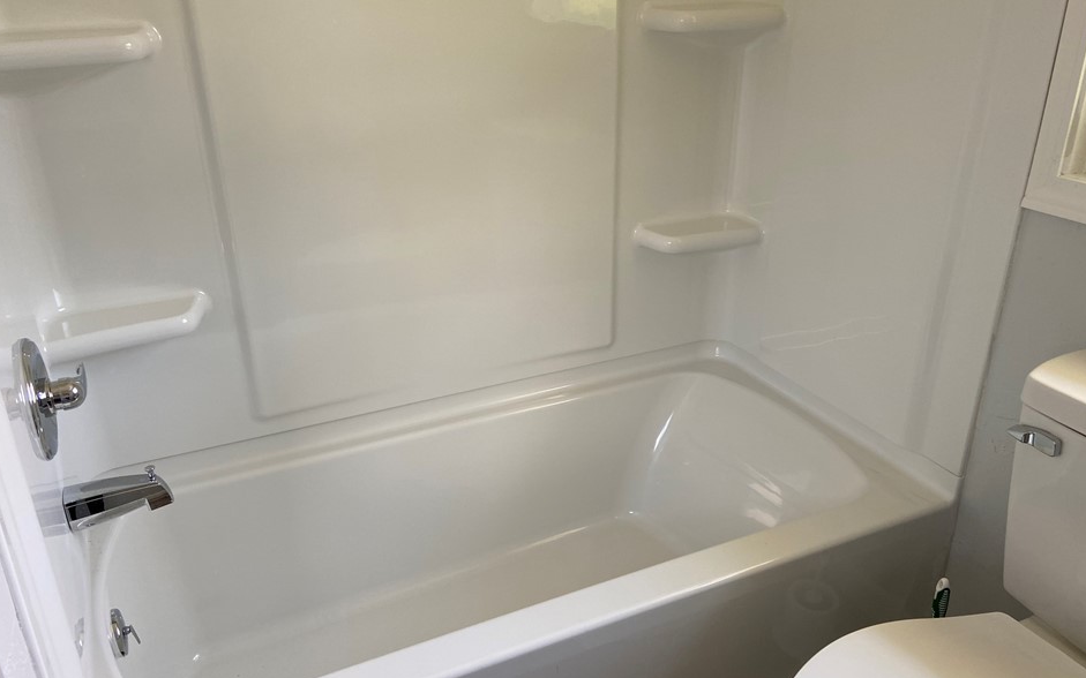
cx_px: 544
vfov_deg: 41.8
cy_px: 351
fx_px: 888
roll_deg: -1.8
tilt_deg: -27.2
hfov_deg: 62.9
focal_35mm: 30
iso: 50
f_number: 1.8
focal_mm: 4.25
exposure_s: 1/122
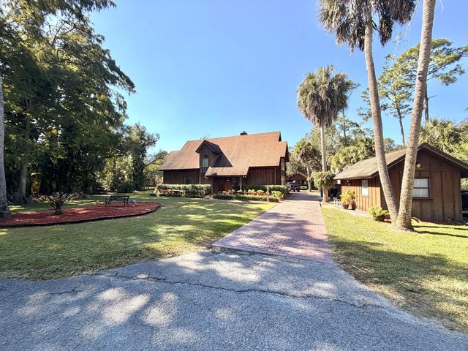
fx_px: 189
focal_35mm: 14
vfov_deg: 85.7
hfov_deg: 102.1
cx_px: 234
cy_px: 176
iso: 40
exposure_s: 1/770
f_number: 2.2
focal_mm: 2.22
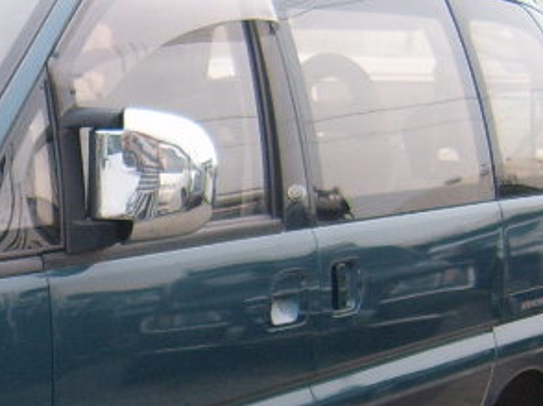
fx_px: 2022
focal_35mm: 129
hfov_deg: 14.7
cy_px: 441
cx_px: -142
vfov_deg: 11.3
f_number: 2.9
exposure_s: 1/90
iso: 63
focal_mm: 6.2
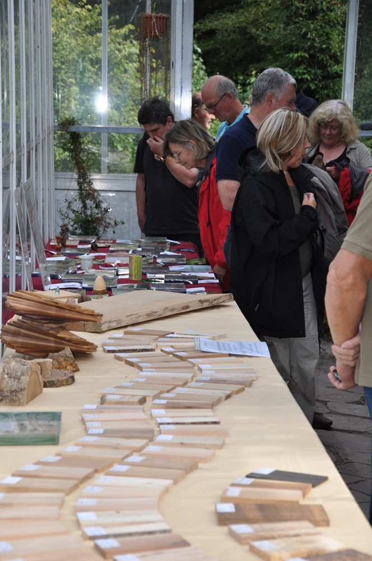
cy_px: 280
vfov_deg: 19.5
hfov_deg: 13.0
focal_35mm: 105
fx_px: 1632
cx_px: 186
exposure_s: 1/200
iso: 200
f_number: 7.1
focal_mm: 70
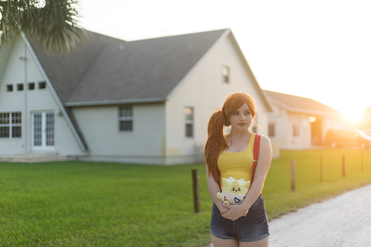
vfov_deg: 27.0
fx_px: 516
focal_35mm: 50
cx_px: 186
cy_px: 124
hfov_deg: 39.6
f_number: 1.4
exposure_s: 1/640
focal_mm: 50
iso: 100
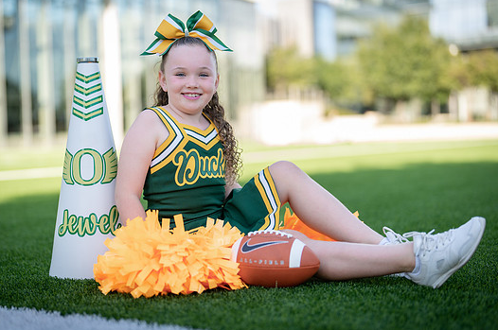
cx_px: 213
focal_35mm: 61
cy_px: 155
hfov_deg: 32.9
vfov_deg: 22.2
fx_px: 843
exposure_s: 1/1000
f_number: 1.2
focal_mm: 50
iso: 100
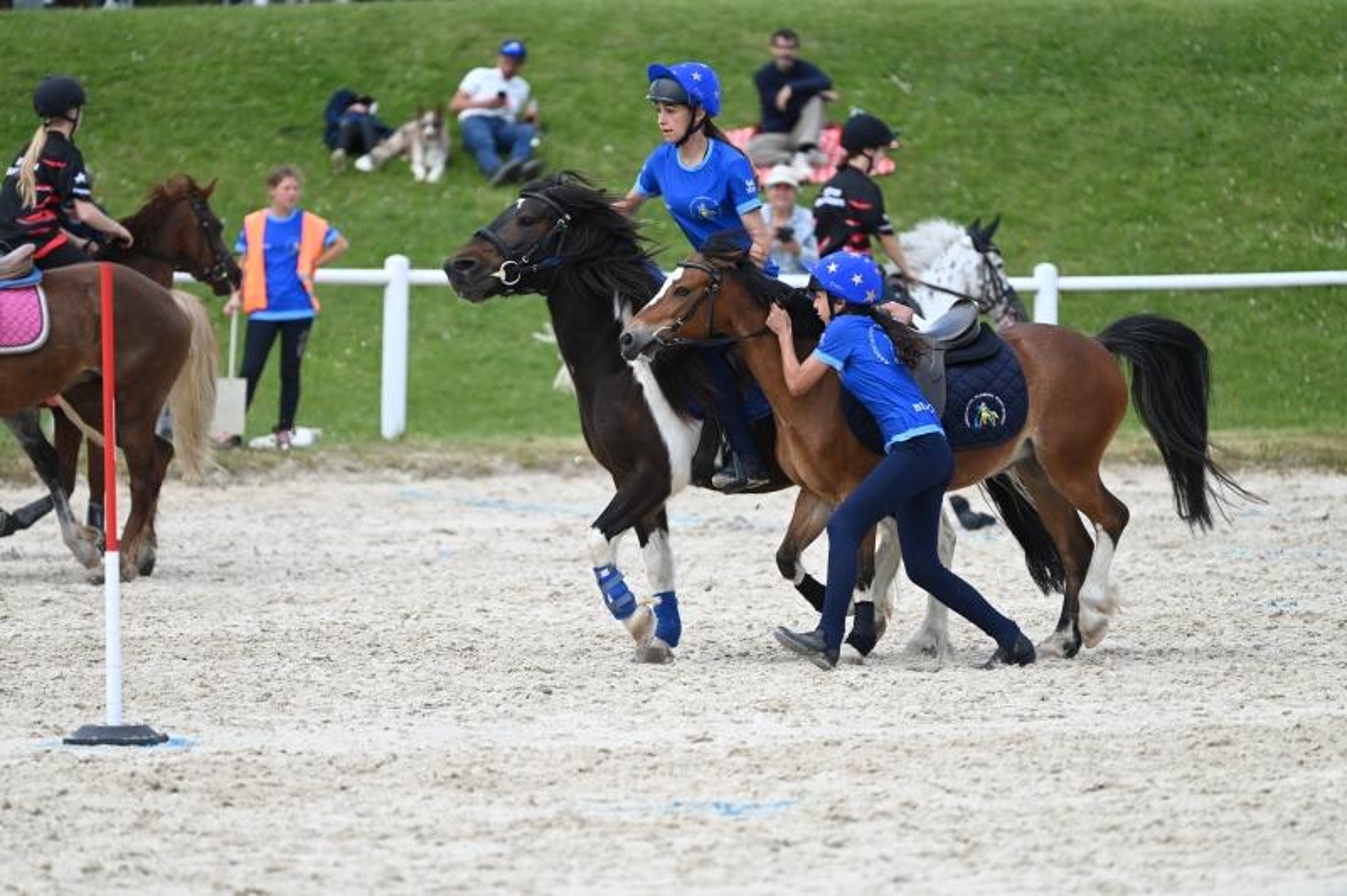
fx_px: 10842
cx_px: 674
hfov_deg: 7.1
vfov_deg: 4.7
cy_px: 448
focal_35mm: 290
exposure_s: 1/1250
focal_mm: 290
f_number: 5.3
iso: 450
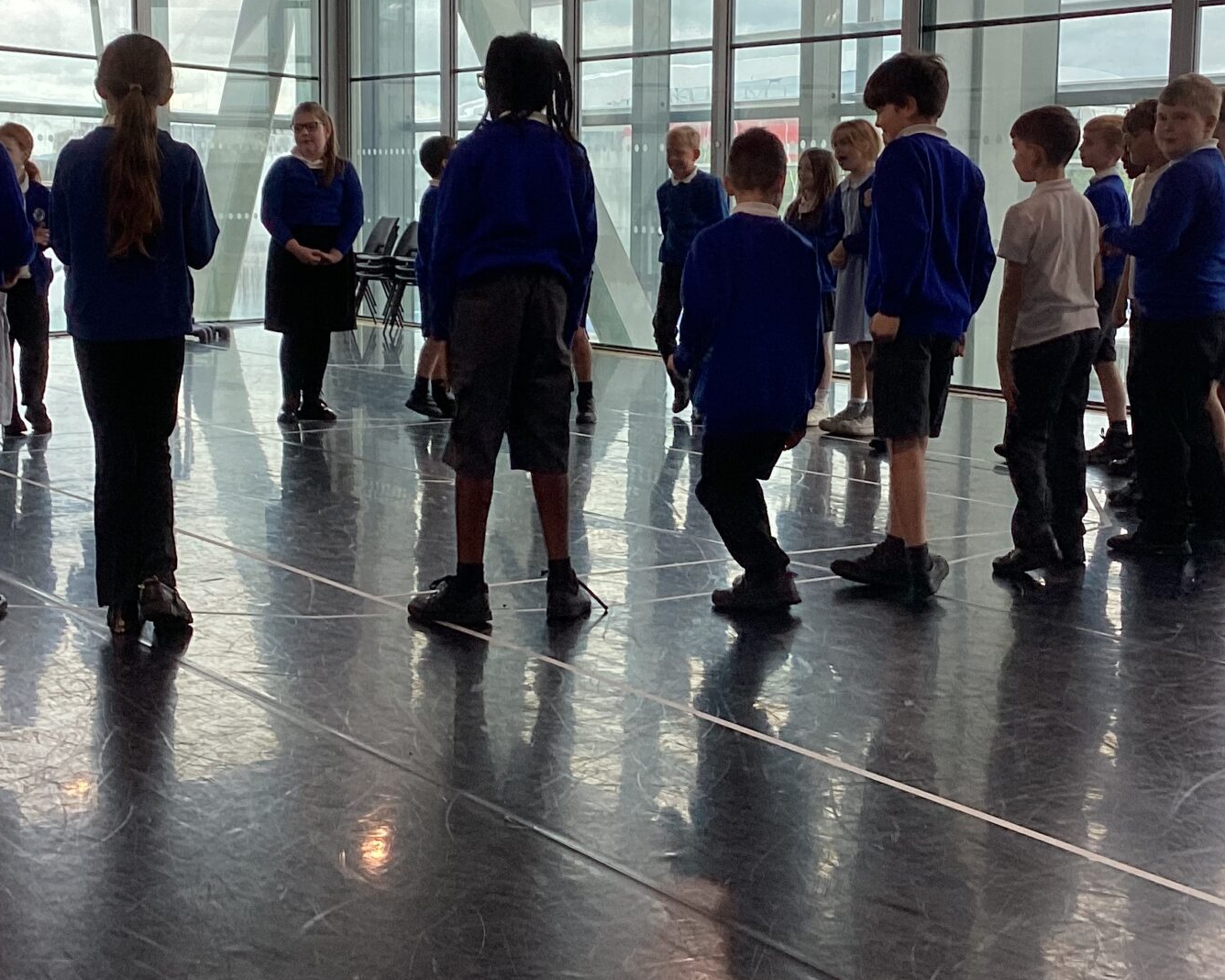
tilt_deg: -8.3
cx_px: 651
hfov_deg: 32.5
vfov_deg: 26.2
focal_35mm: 58
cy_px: 403
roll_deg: -0.8
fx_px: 2102
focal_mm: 3.3
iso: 50
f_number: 2.4
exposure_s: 1/100
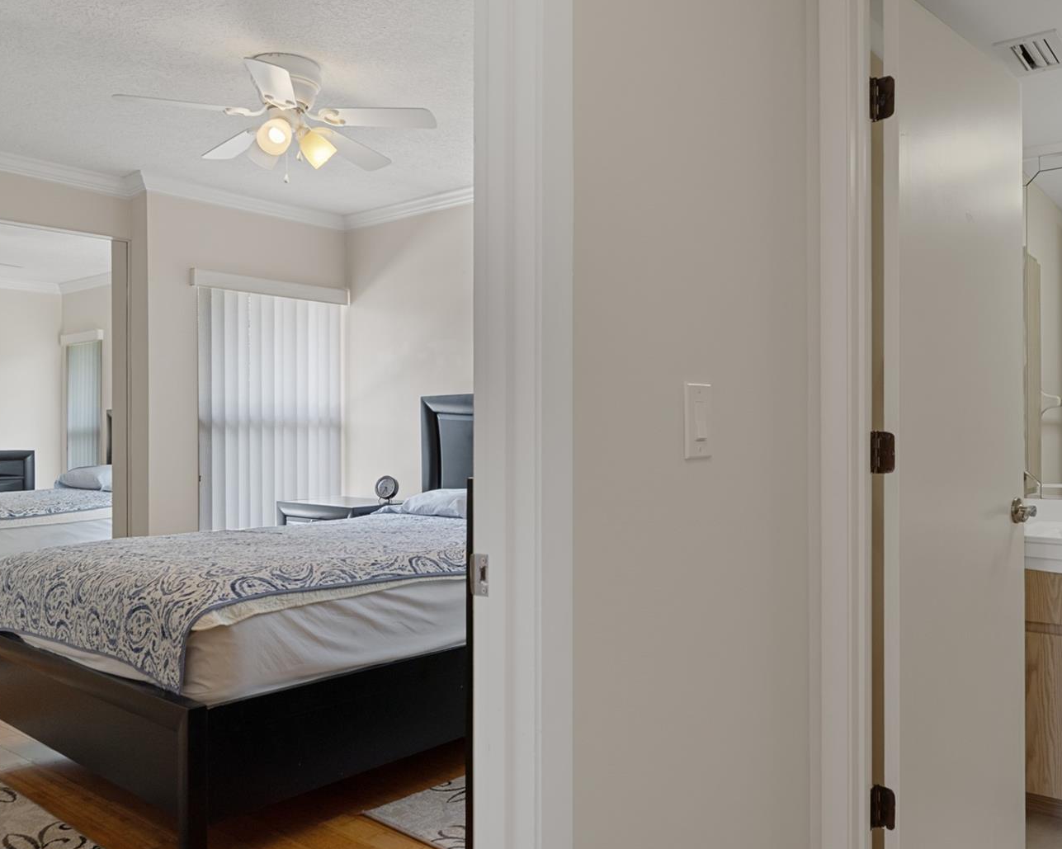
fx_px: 880
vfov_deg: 51.5
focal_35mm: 28
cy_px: 425
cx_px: 621
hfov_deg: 61.8
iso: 320
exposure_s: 1/250
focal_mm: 16
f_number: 8
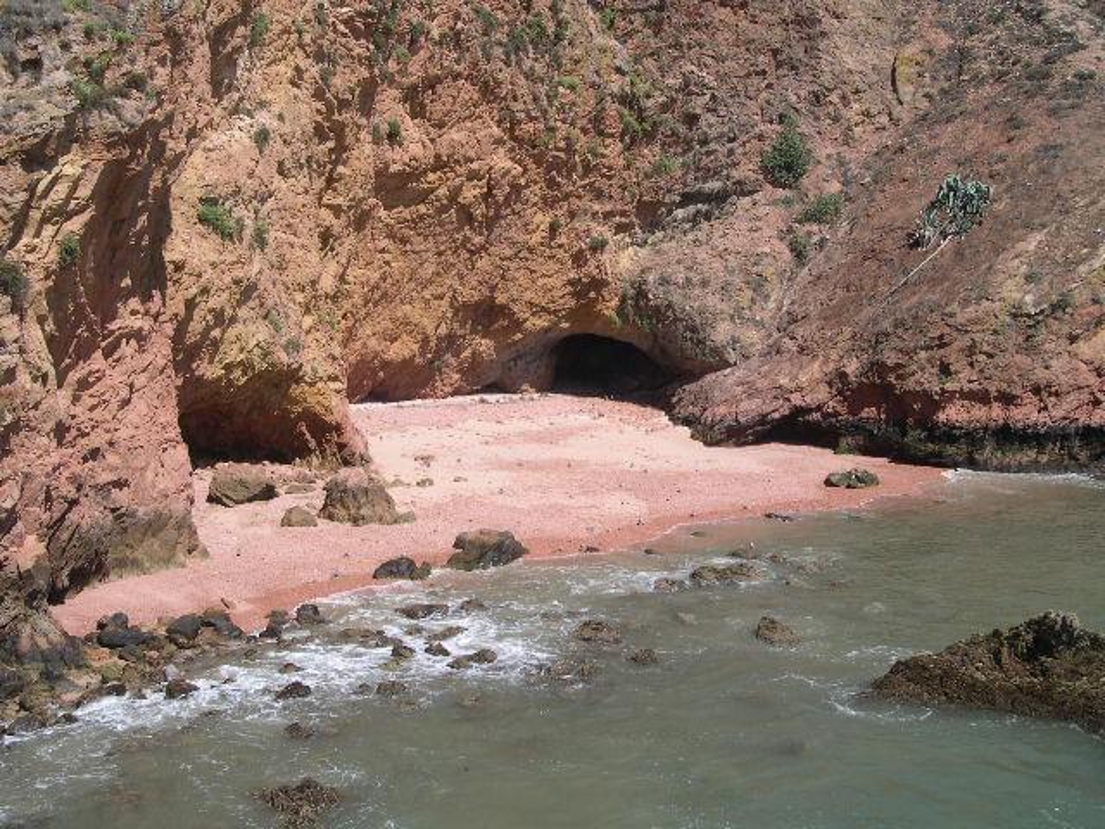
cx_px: 552
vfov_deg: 37.7
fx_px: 1213
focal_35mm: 38
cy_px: 414
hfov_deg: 49.0
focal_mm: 8
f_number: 7.6
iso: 100
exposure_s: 1/193
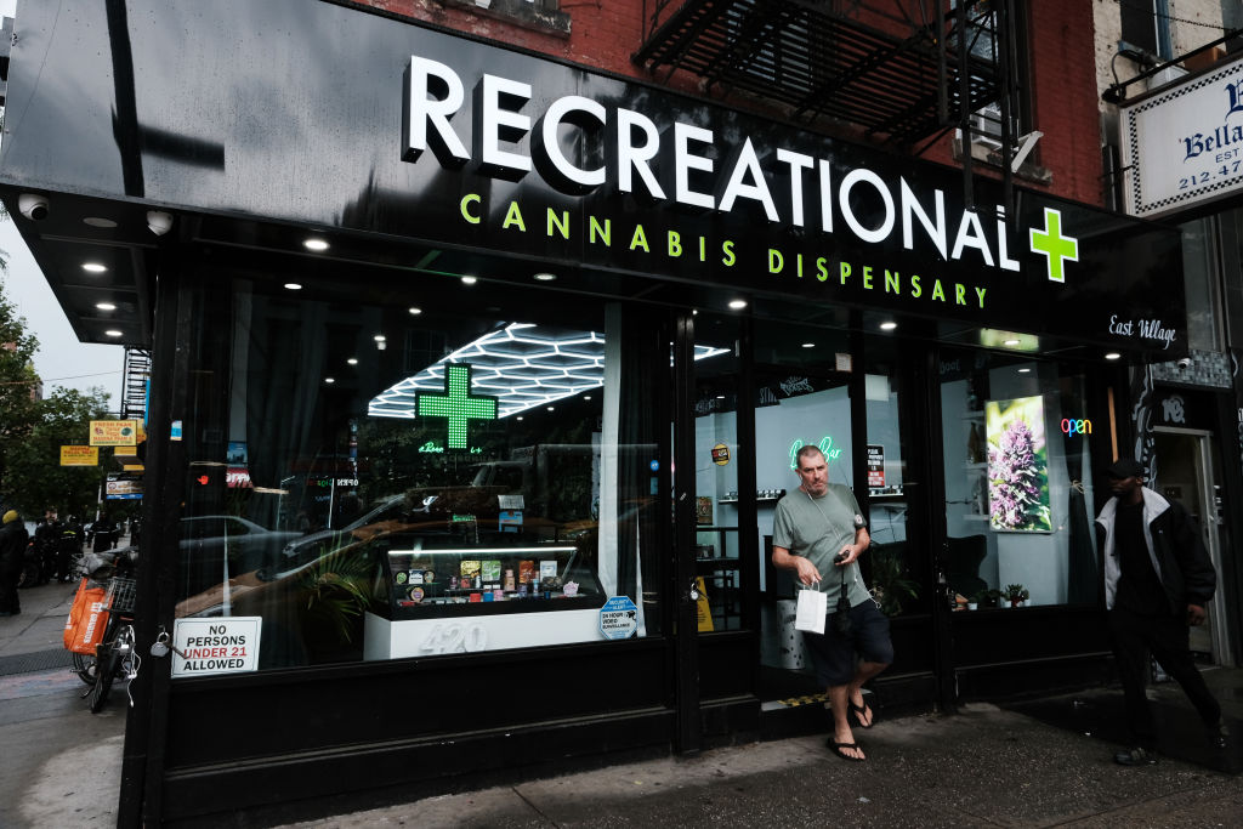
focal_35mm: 24
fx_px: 829
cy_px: 414
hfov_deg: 73.7
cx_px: 622
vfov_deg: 53.1
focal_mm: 16
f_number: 7.1
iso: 800
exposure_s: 1/220
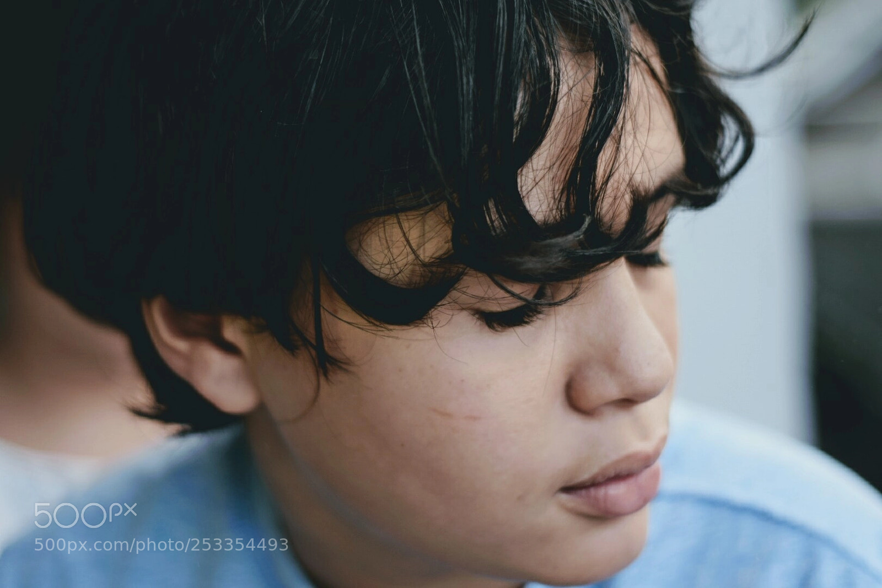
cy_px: 294
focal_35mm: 75
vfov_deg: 18.2
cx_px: 441
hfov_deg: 27.0
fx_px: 1838
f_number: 1.8
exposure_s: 1/800
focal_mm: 50
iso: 100
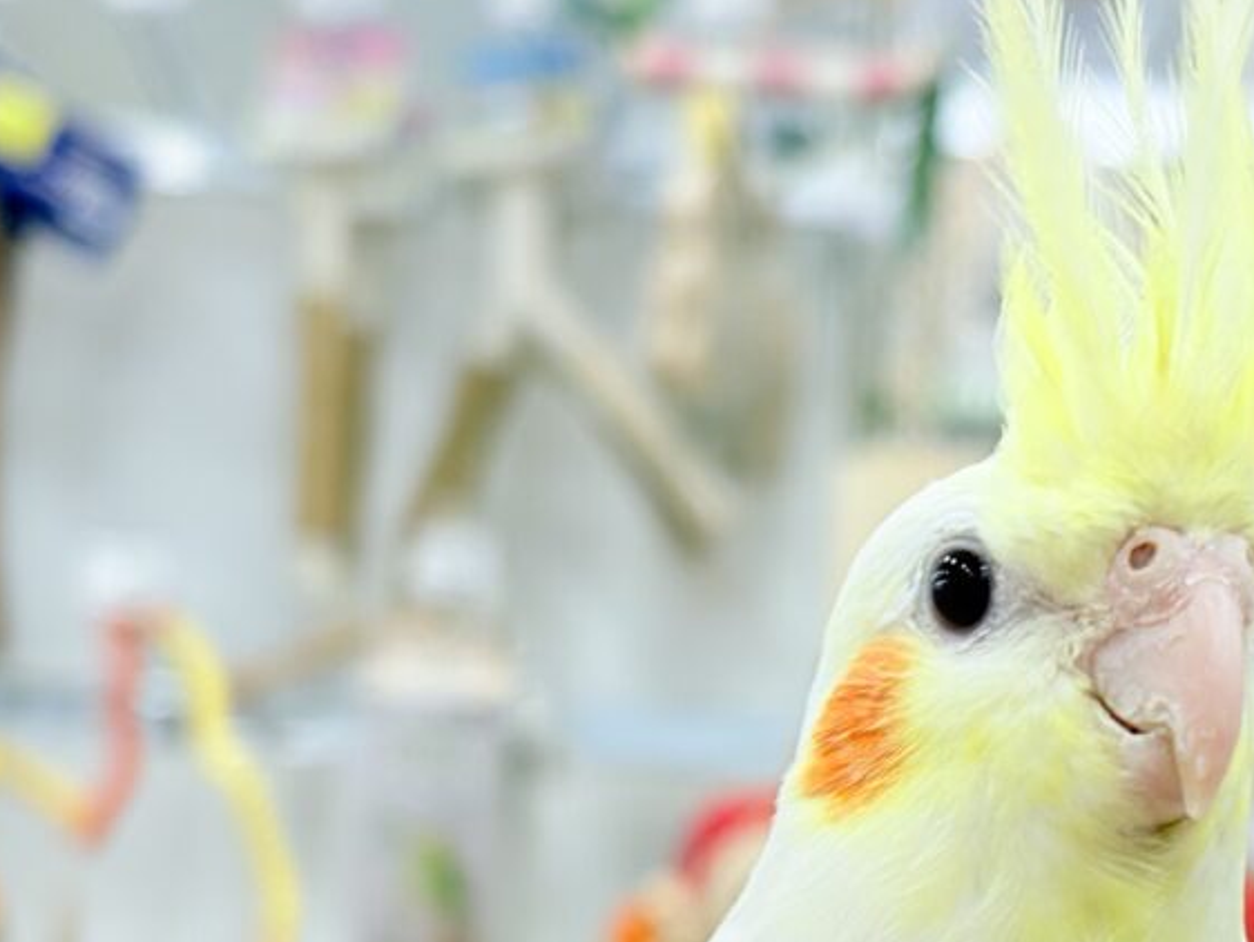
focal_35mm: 111
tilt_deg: +6.7
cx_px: 1044
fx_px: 4023
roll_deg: -0.7
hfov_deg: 17.5
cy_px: 911
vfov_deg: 13.2
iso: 40
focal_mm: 5.96
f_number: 1.6
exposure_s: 1/50
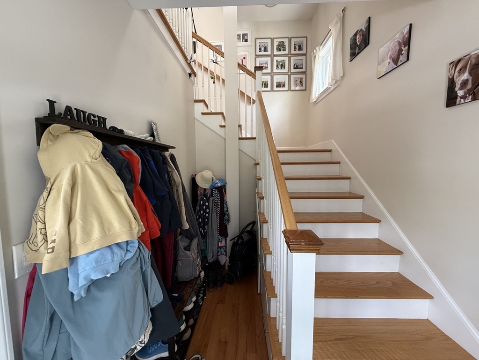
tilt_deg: -3.8
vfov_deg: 85.7
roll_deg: +0.7
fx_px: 194
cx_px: 240
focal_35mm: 14
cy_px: 180
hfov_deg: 102.1
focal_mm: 2.22
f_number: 2.2
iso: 250
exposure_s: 1/99
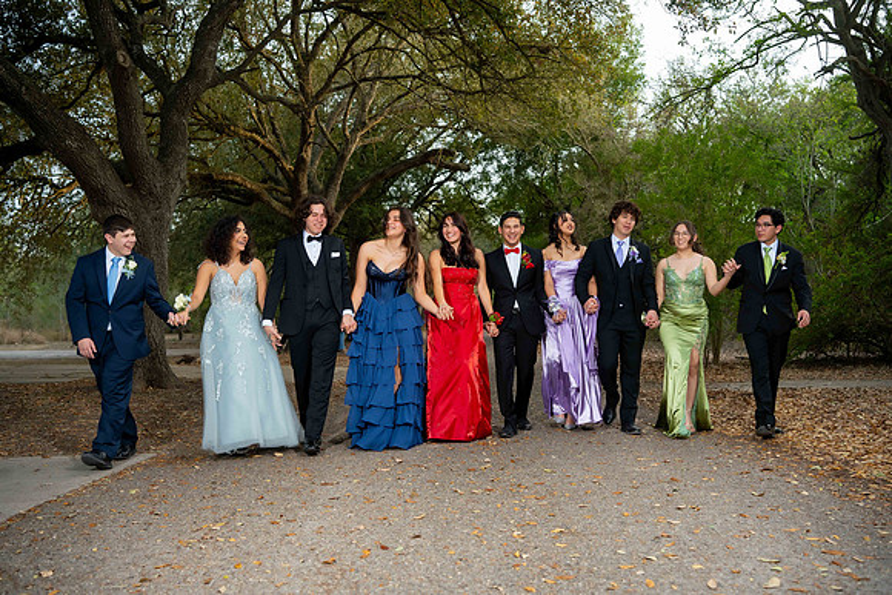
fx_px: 867
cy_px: 298
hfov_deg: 54.4
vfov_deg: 37.9
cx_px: 446
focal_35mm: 35
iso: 250
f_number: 3.2
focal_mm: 35
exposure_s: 1/200
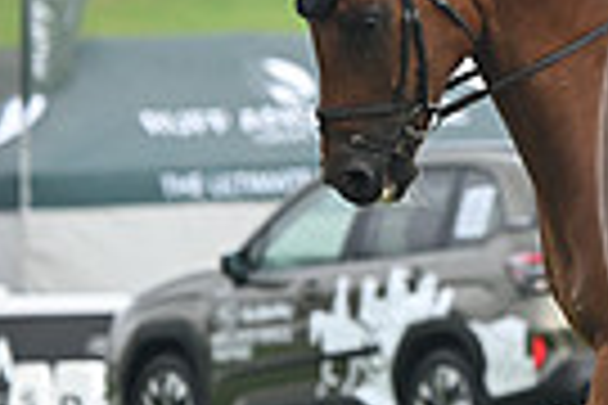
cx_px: 1013
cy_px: 101
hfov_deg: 2.3
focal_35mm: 905
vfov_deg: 1.5
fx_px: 15283
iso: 1400
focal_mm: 210
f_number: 5
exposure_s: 1/1250
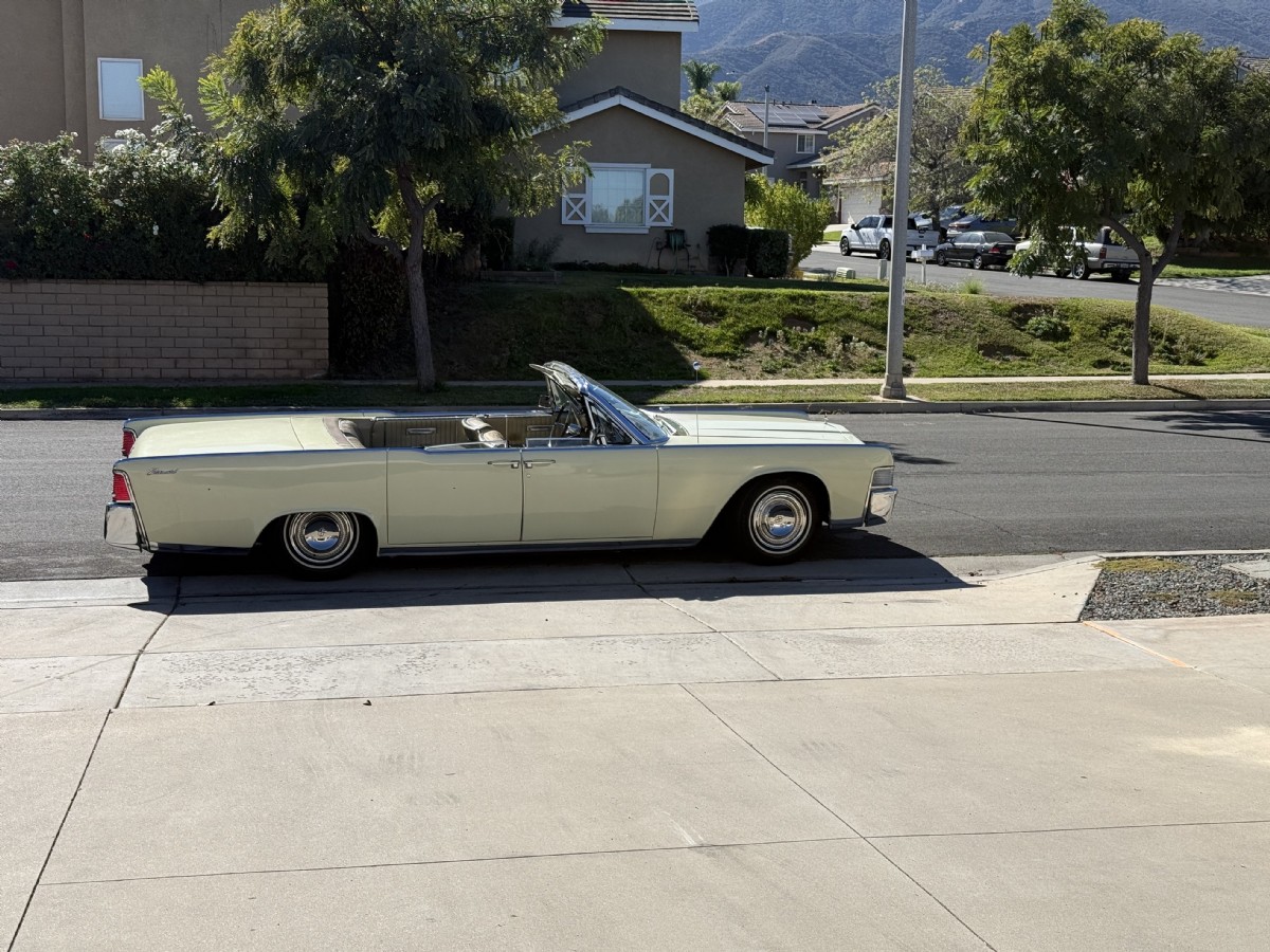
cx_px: 635
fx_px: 1761
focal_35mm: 48
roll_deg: -1.2
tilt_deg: -6.9
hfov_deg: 39.7
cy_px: 476
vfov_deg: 30.3
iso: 64
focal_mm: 6.76
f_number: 1.78
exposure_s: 1/5208
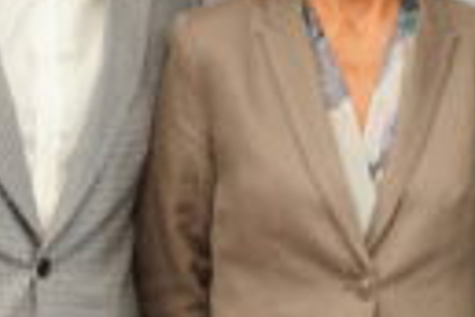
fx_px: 2995
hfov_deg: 9.1
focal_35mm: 227
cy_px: -22
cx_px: 339
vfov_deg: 6.0
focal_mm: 61
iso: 640
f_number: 3.2
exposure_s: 1/125
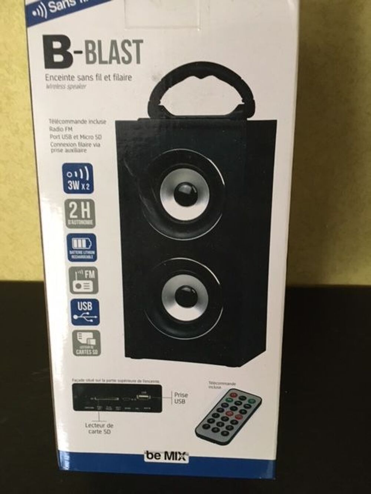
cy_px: 247
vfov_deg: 61.7
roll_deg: +2.8
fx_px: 414
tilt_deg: -39.0
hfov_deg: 48.2
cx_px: 186
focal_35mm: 29
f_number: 2.2
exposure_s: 1/17
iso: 250
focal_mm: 4.15
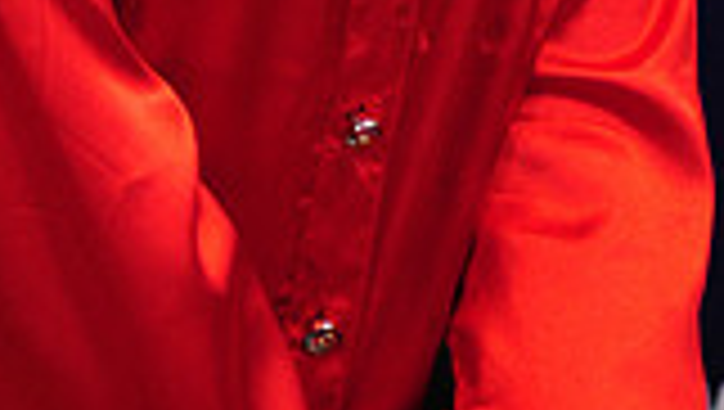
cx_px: 209
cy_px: -761
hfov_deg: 4.7
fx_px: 8899
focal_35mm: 463
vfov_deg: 2.6
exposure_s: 1/125
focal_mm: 82
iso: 640
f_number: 4
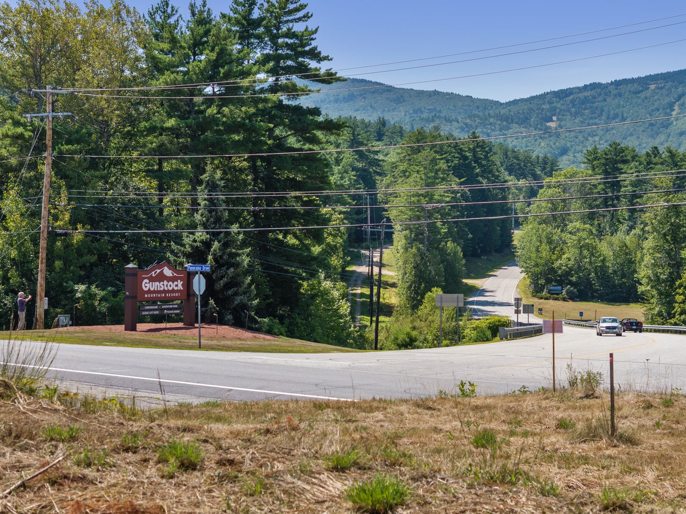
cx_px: 350
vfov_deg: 20.4
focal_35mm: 72
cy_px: 254
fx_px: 1426
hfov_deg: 27.0
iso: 140
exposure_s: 1/2000
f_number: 2.8
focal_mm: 19.35
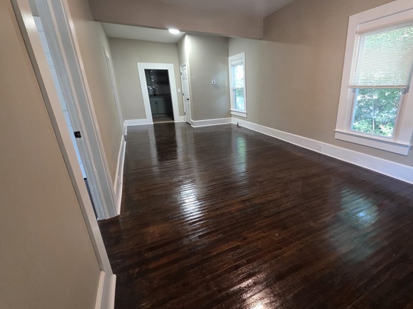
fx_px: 191
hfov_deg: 93.7
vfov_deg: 78.1
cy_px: 153
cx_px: 240
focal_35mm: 16
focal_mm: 2.2
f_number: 1.9
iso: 400
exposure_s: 1/55.3
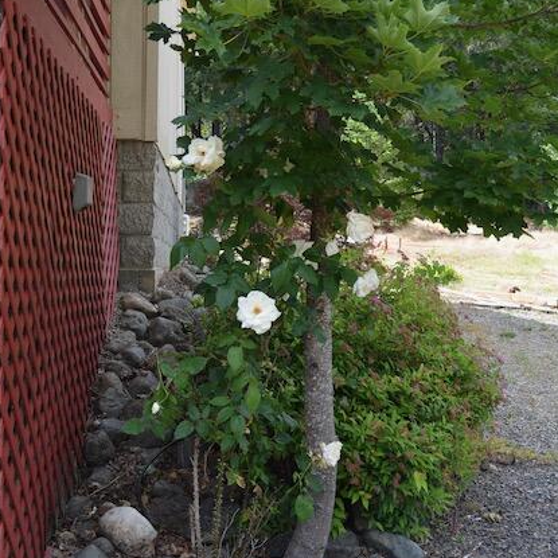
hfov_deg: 33.4
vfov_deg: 33.3
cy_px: 227
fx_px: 930
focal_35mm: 51
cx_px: 276
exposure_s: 1/160
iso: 200
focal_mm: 26
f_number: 6.3
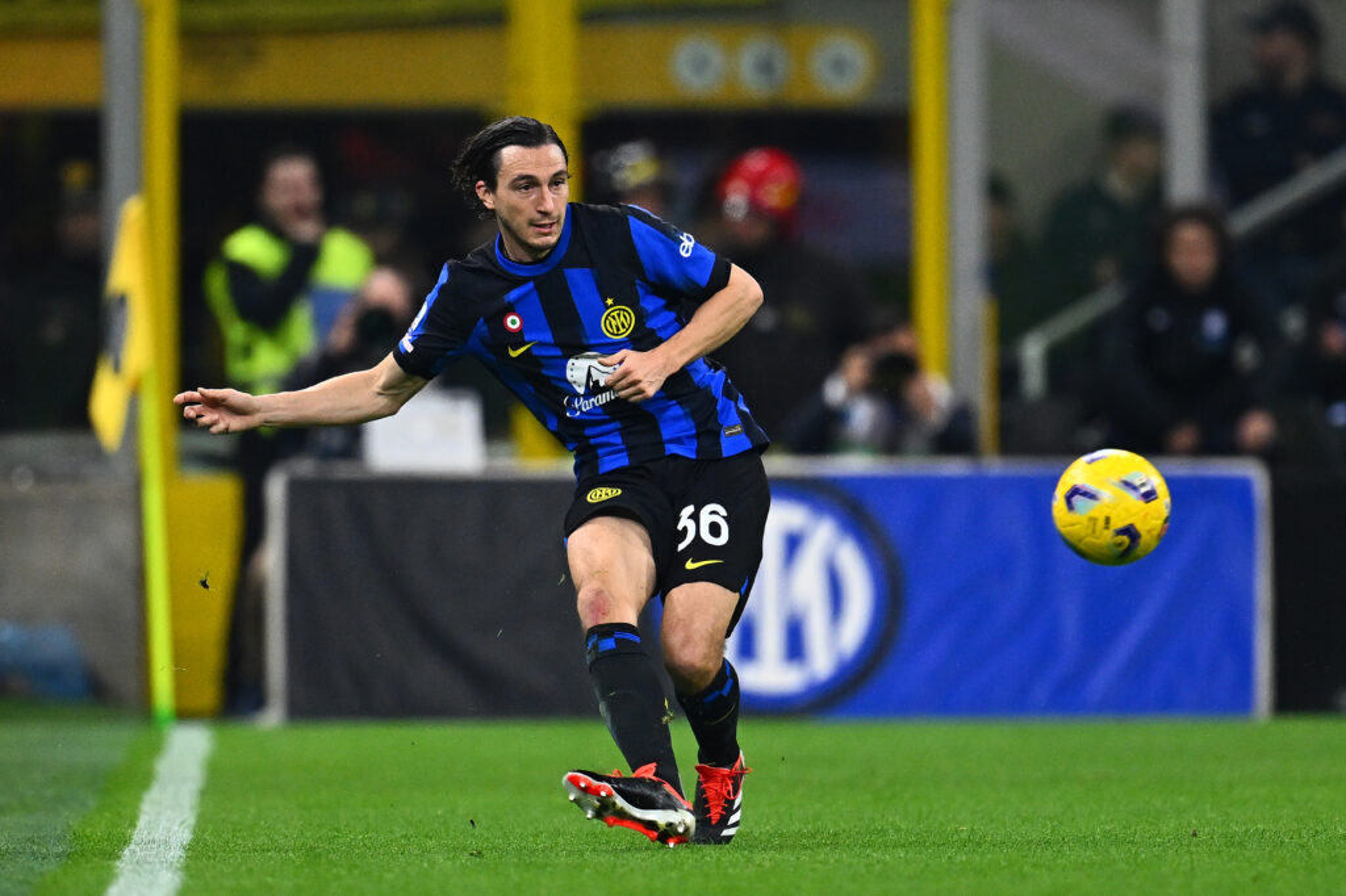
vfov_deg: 2.3
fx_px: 22425
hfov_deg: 3.4
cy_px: 448
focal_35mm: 600
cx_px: 673
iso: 1600
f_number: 2.8
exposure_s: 1/1600
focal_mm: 400
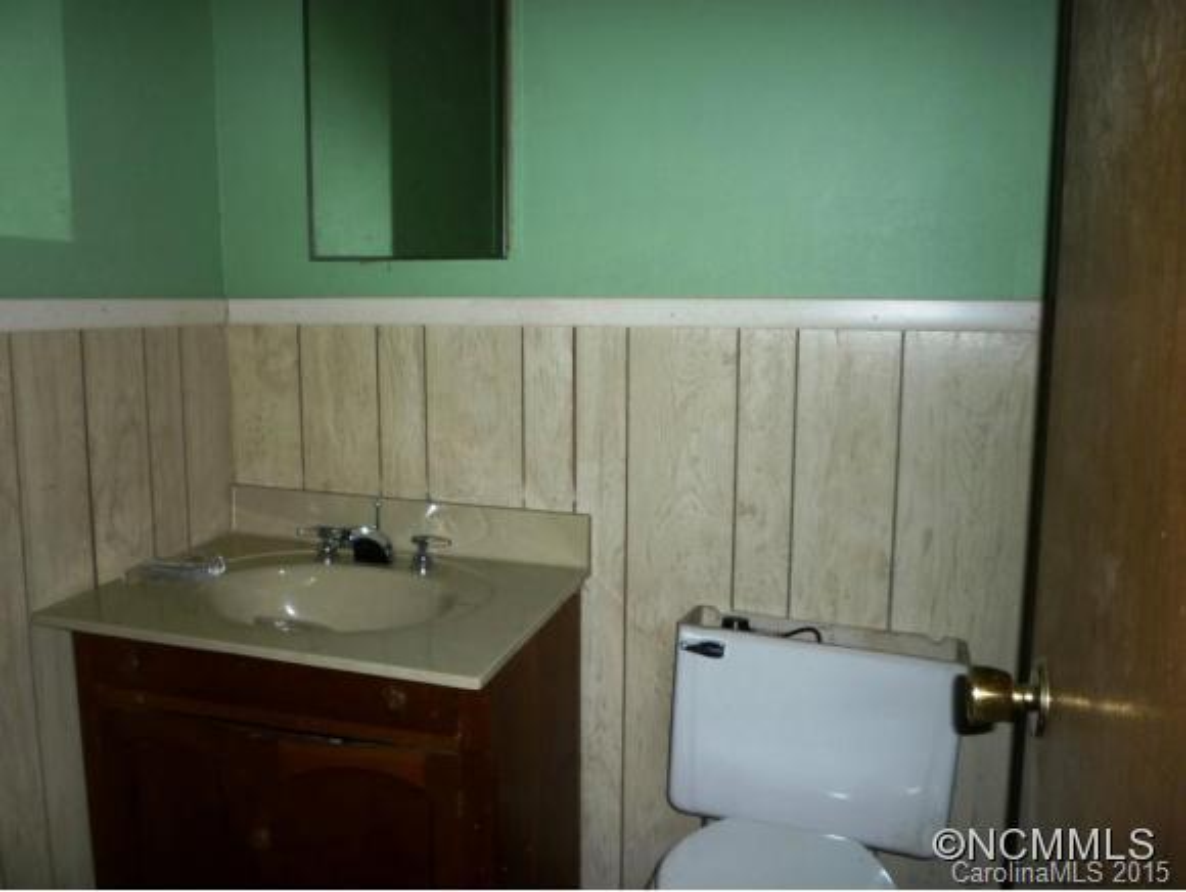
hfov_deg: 61.6
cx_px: 593
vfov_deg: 48.3
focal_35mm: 29
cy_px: 446
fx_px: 994
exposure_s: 1/30
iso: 100
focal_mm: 5.2
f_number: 3.3
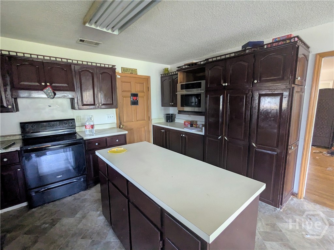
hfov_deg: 94.5
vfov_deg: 78.1
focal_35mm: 16
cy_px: 125
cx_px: 167
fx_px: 154
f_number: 2.2
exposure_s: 1/24
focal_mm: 2.35
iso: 522
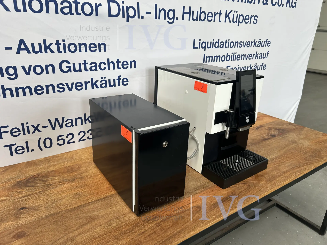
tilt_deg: -21.5
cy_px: 122
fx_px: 246
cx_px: 164
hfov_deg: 67.3
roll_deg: -1.7
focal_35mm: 26
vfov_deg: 53.1
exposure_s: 1/121
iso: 40
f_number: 1.5
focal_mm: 5.7
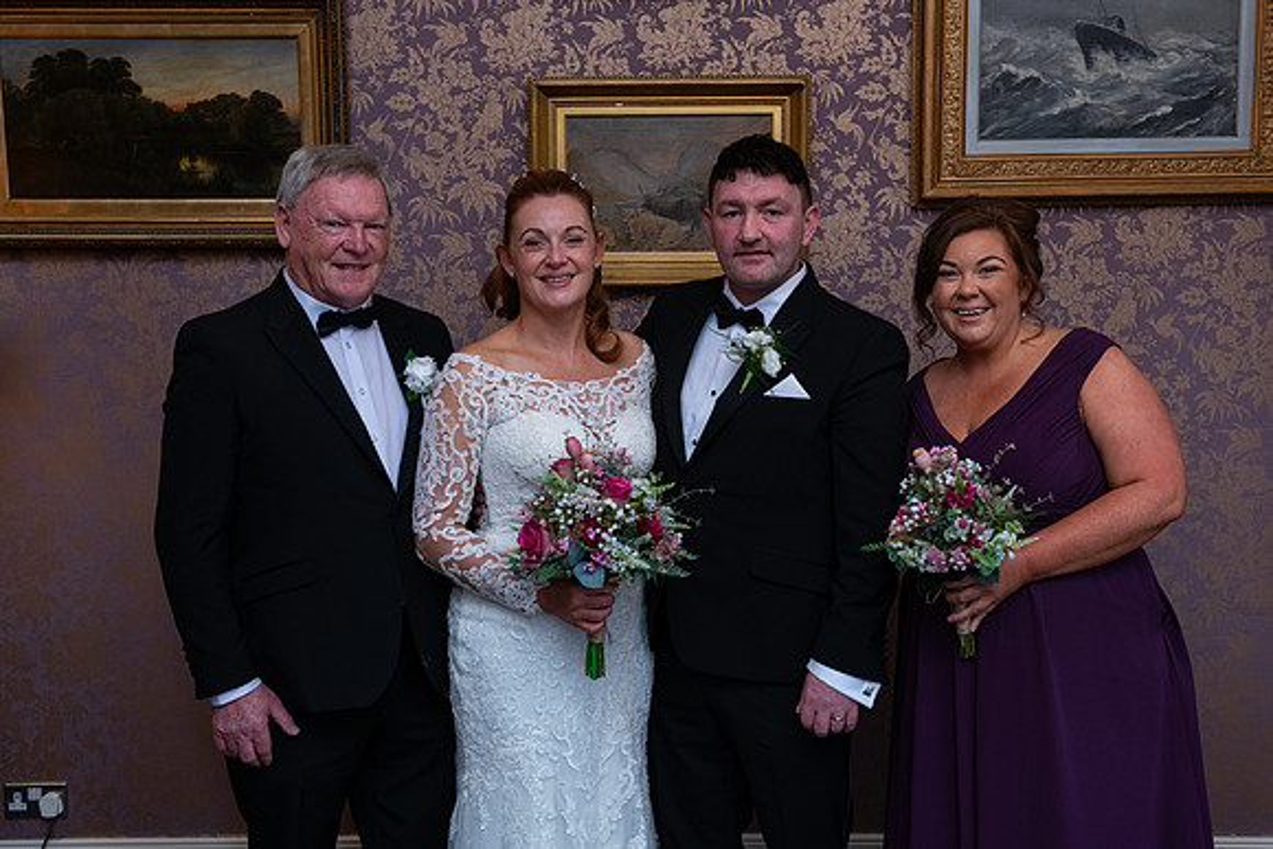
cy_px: 424
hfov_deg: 42.1
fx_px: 1656
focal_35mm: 47
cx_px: 636
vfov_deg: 28.8
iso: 1250
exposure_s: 1/160
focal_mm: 45
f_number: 5
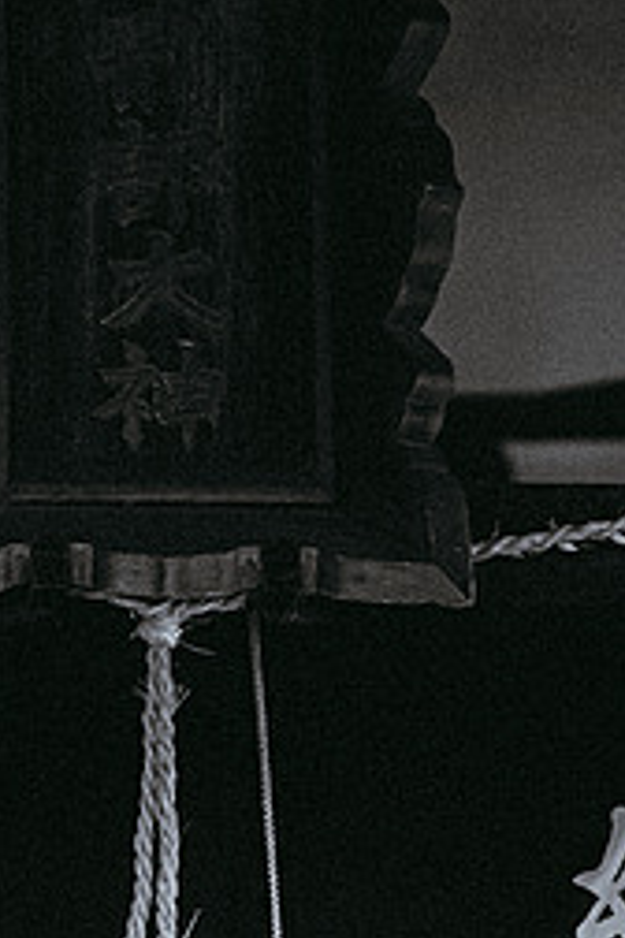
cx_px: 100
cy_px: 1638
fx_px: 6041
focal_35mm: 232
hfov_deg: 5.9
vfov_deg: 8.6
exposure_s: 1/60
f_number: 1.8
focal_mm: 50
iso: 400
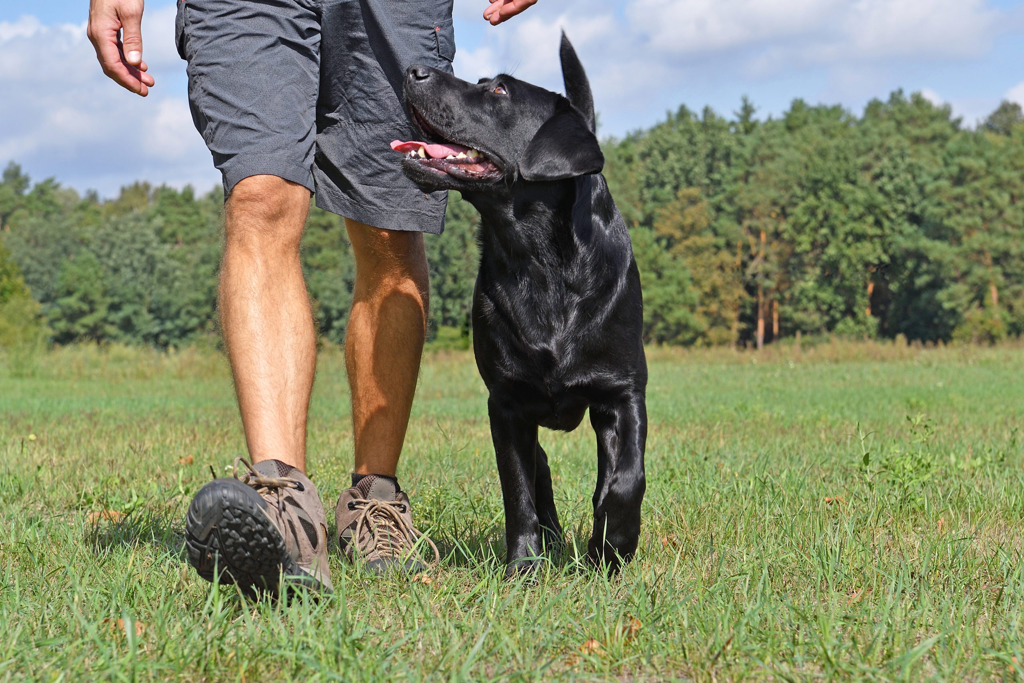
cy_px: 342
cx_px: 512
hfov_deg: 19.5
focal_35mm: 105
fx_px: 2987
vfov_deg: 13.0
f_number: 7.1
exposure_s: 1/320
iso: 100
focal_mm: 70
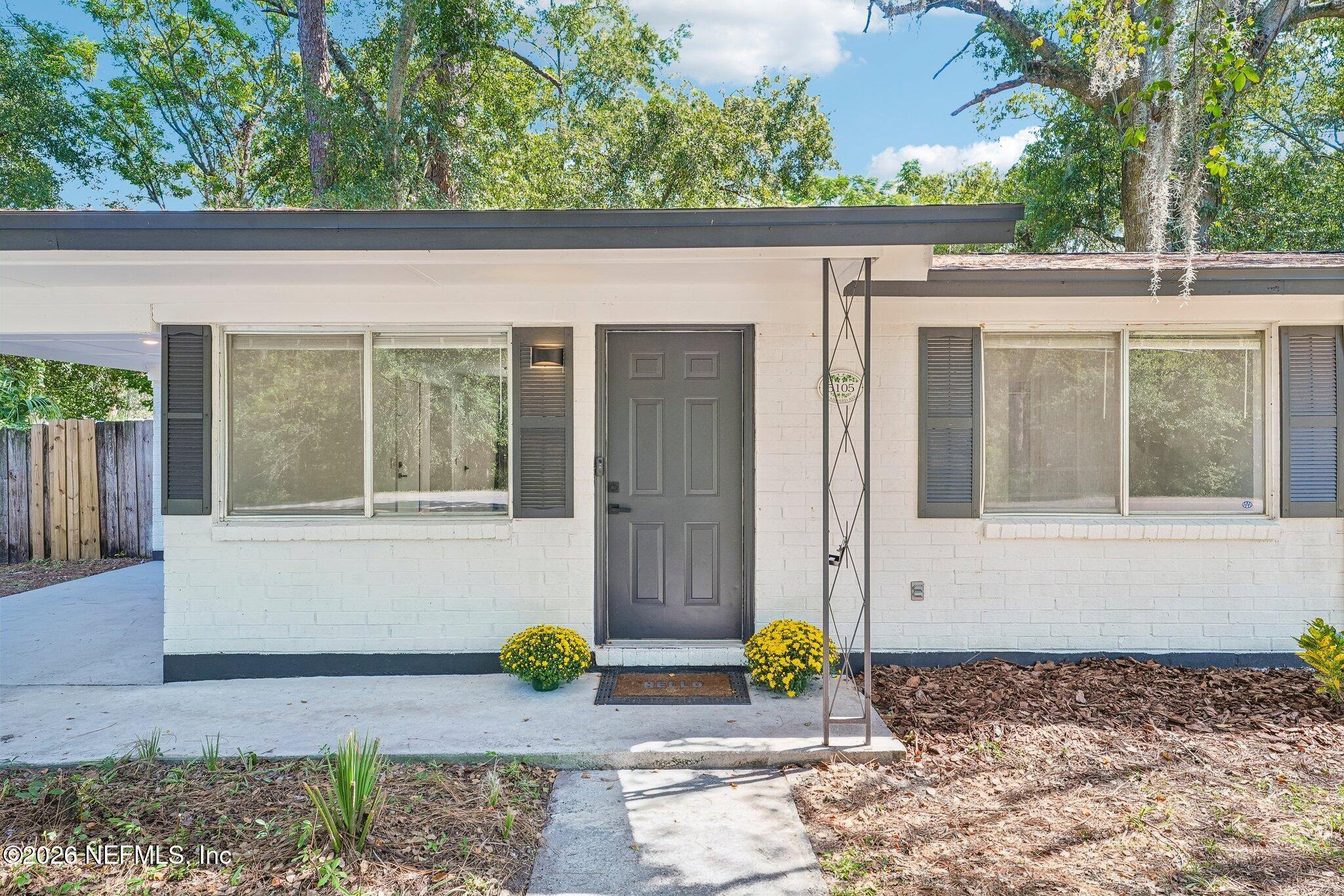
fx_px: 795
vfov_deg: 58.8
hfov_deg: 80.4
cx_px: 672
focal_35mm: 21
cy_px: 448
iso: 400
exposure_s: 1/25
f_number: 11
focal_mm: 21.3
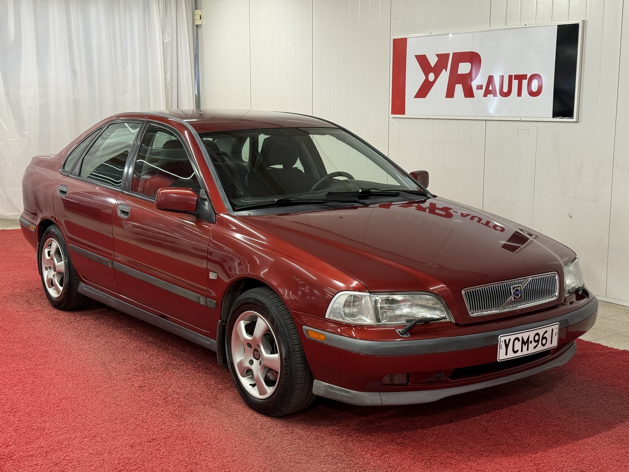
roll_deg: -0.3
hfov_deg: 39.7
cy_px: 236
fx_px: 872
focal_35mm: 48
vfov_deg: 30.3
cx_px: 314
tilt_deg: -8.5
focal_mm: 6.76
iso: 80
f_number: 1.78
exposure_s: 1/100
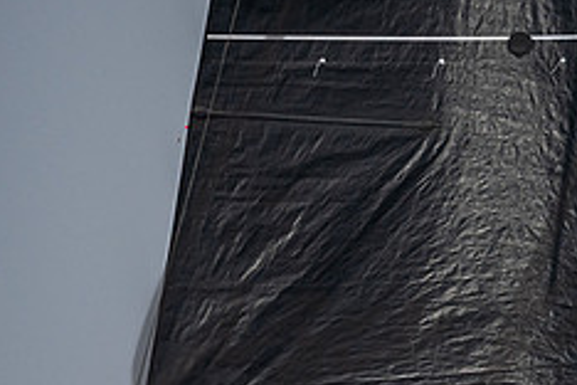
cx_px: 636
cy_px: 369
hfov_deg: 2.3
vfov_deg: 1.5
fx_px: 14664
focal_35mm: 915
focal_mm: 310
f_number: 6.3
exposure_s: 1/5000
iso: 400
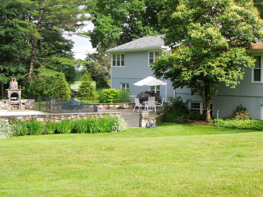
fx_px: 463
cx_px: 156
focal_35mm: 61
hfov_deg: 31.6
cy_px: 86
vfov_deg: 24.0
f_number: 4
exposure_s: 1/250
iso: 100
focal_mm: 8.7
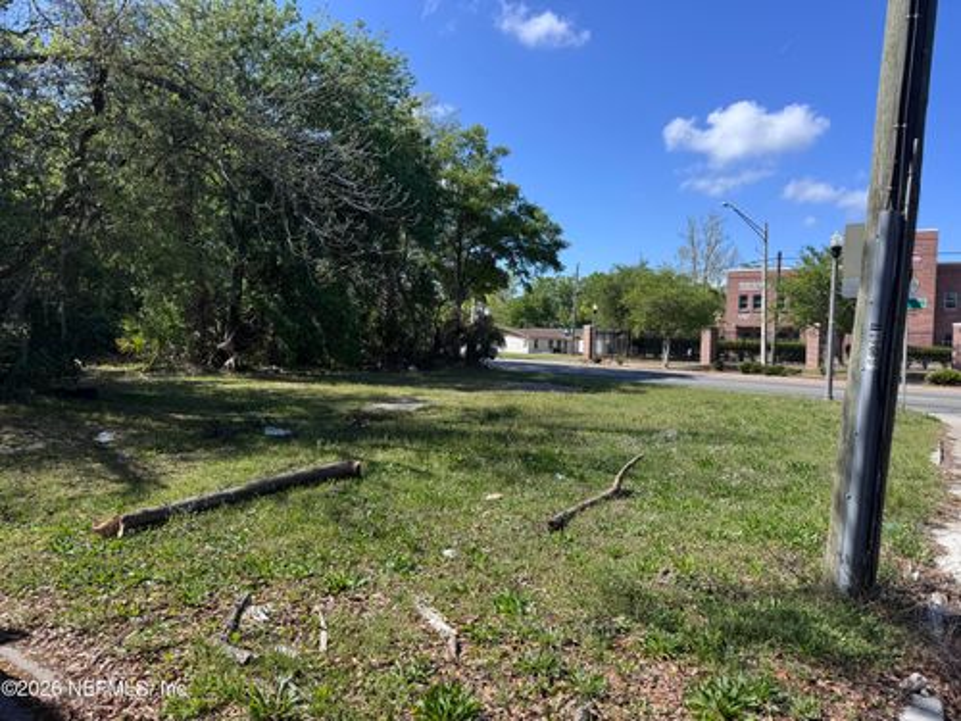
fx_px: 666
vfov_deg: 56.8
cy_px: 360
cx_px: 480
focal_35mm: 24
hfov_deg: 71.6
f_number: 1.78
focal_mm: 6.76
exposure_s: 1/2604
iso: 80
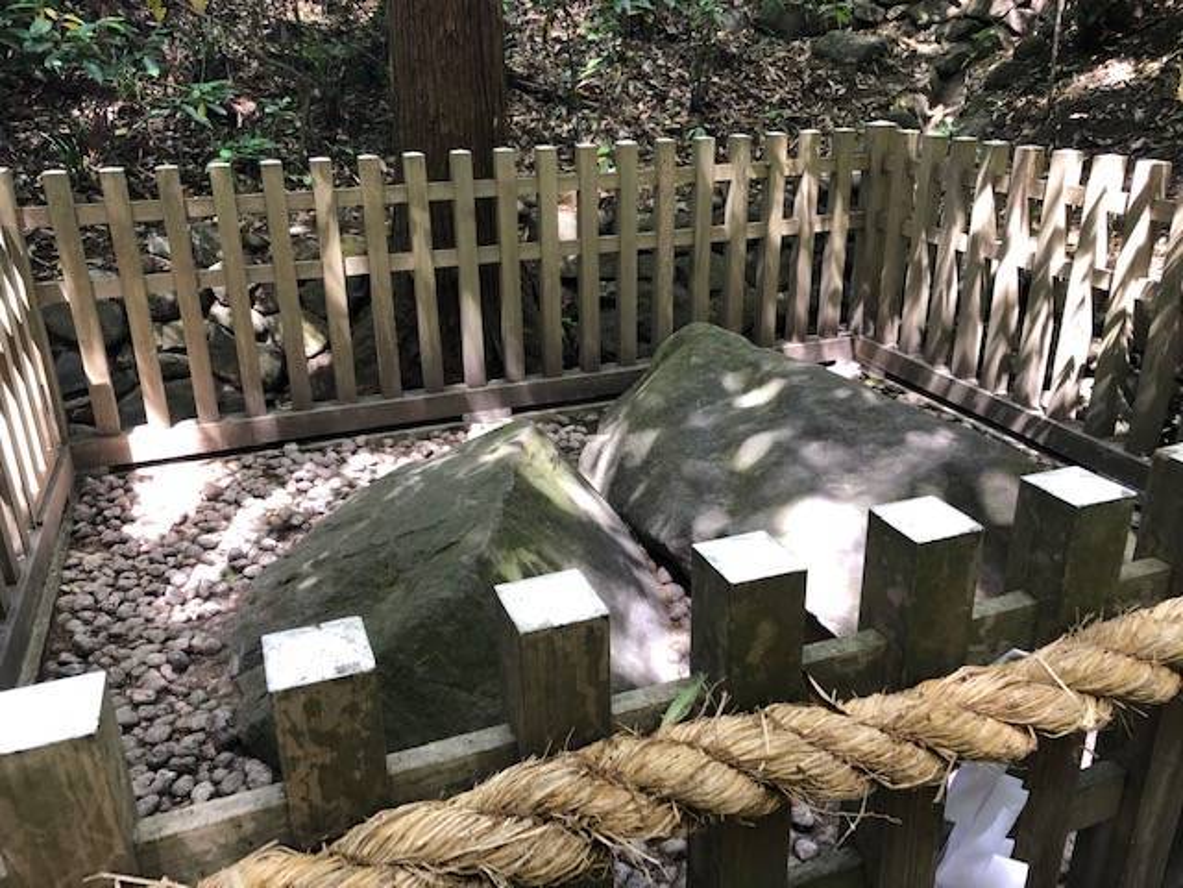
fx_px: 957
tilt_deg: -22.2
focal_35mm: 28
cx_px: 592
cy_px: 444
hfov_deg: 63.4
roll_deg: +2.4
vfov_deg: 49.7
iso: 40
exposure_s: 1/30
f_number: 1.8
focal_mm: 3.99
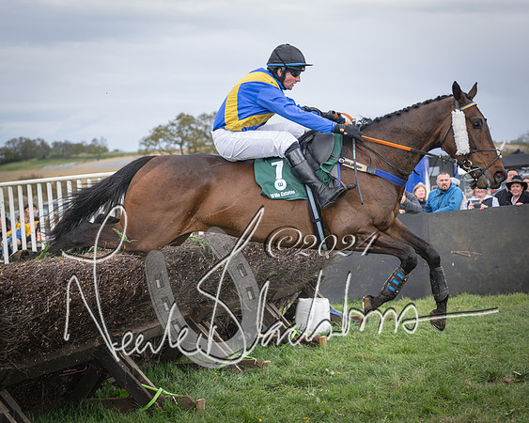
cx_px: 300
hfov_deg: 23.1
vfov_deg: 18.6
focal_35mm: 83
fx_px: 1292
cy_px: 213
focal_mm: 70
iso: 400
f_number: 2.8
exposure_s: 1/2000
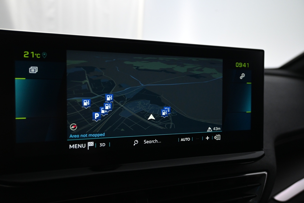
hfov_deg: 59.5
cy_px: 102
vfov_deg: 41.7
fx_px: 266
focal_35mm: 32
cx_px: 152
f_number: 4
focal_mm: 21
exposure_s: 1/60
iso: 1600
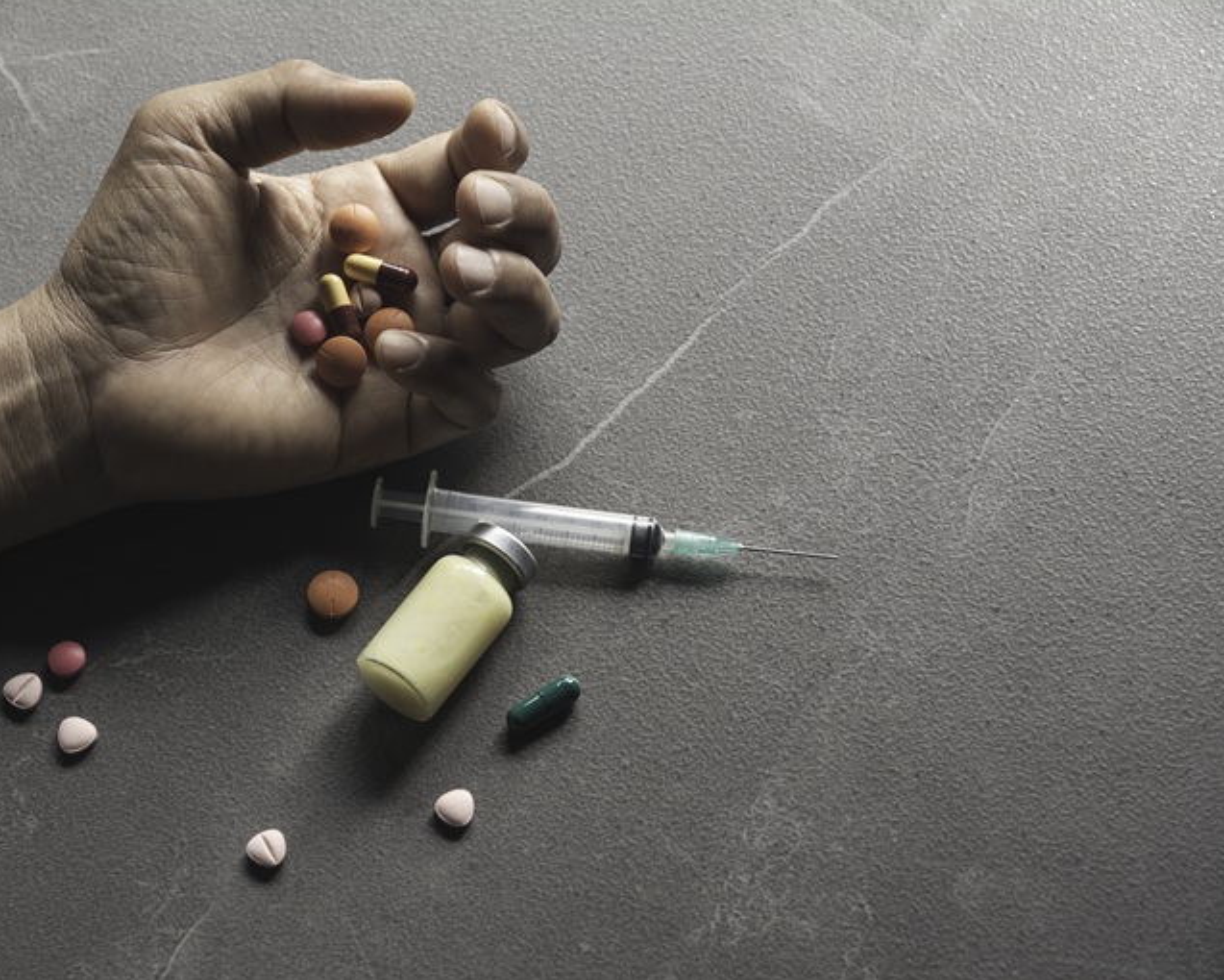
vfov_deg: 17.3
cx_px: 485
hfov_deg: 21.5
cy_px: 488
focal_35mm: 89
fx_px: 3225
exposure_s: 1/15
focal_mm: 52
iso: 100
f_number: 5.6
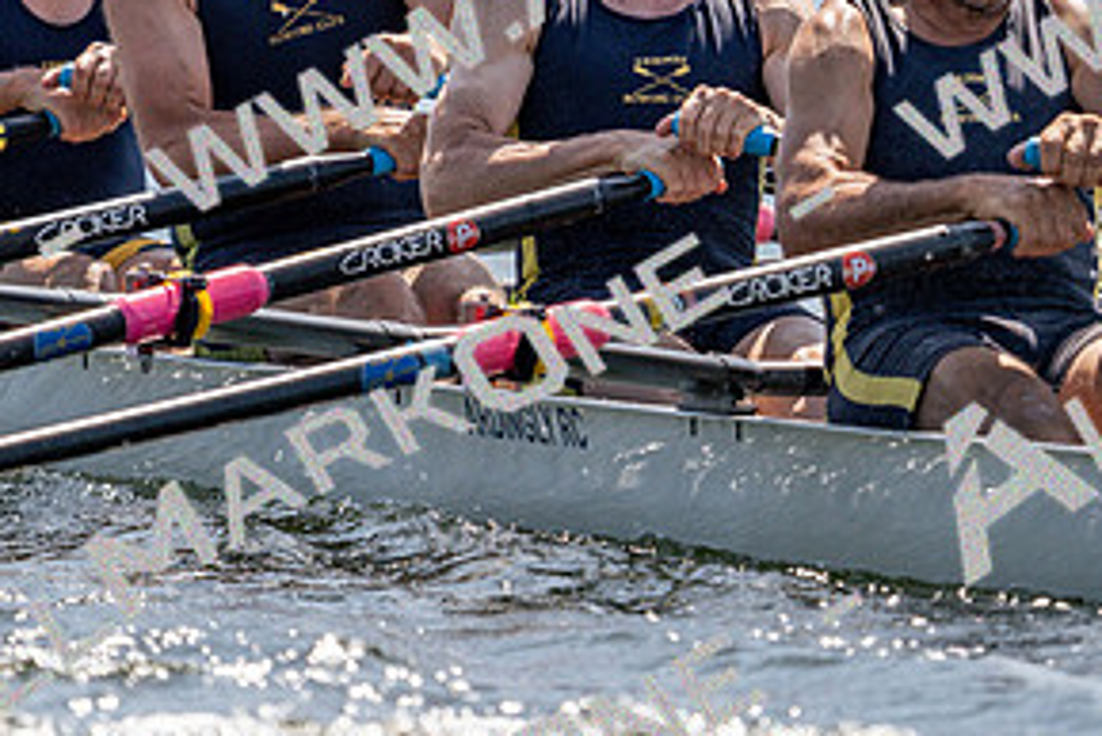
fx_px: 24255
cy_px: 223
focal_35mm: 792
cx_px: 618
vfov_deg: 1.7
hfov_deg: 2.6
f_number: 6.3
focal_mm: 394
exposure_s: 1/2000
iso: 320
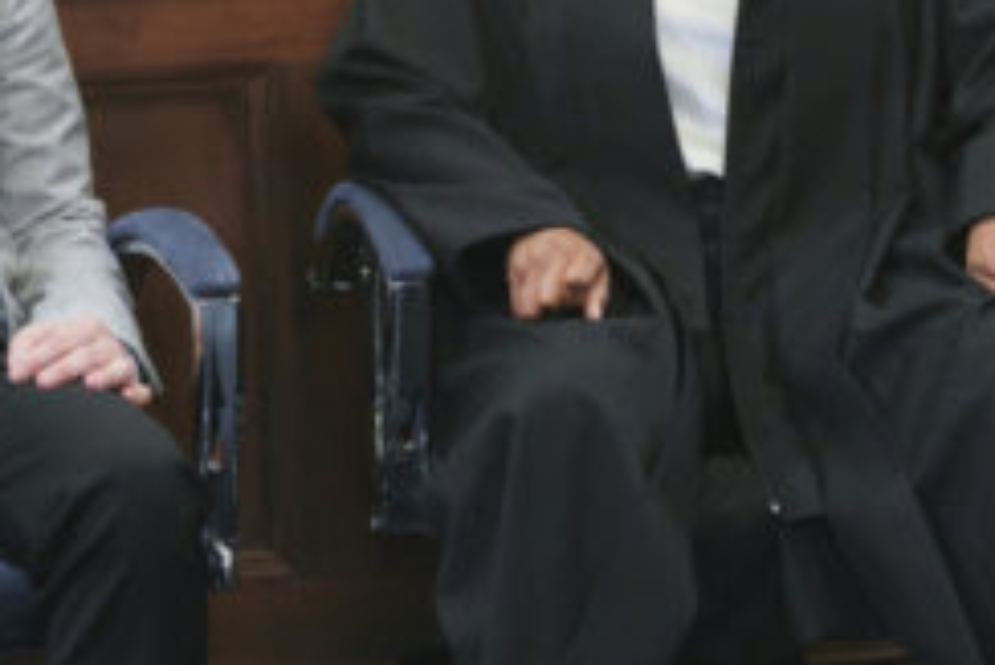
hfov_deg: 5.8
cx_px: 661
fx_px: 9817
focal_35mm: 355
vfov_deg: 3.9
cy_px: 100
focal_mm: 98.2
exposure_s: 1/125
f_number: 3.6
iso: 5000
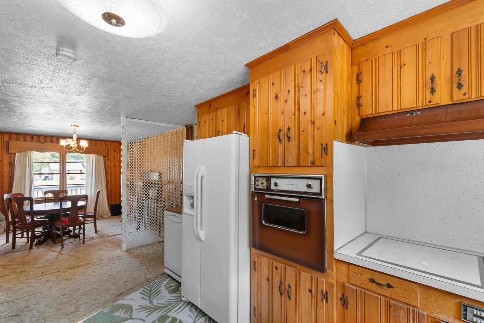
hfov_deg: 100.4
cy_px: 162
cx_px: 242
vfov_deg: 77.3
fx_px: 202
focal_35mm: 15
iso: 100
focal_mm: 10
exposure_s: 1/10
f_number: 4.5
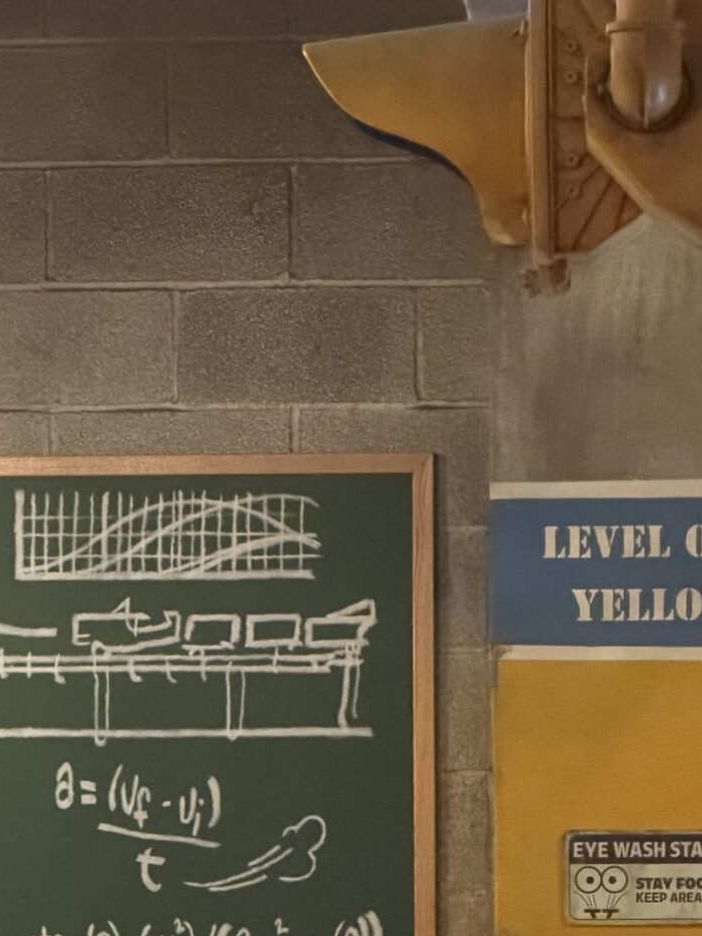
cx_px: 202
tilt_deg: -3.0
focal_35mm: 219
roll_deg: +0.2
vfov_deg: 9.0
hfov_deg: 6.8
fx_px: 5923
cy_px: 921
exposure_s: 1/30
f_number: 2.8
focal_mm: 16.89
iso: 2500
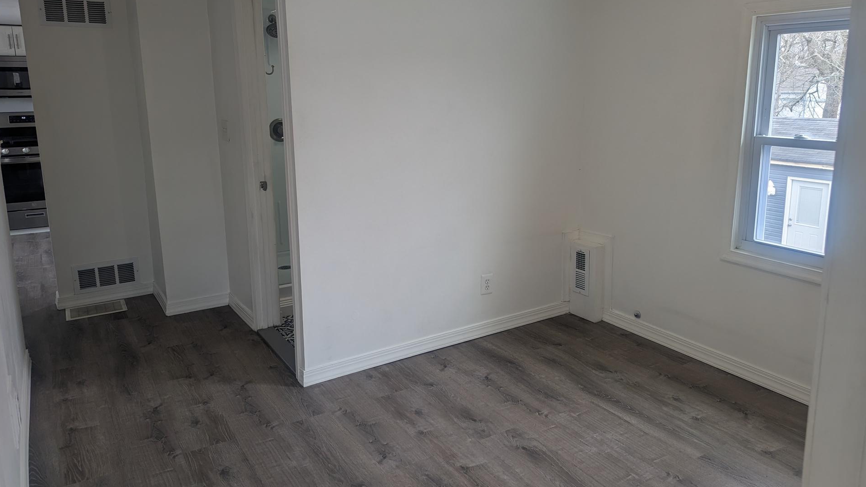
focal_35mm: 28
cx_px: 458
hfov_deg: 67.9
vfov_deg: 41.4
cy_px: 213
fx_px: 643
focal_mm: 6.81
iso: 40
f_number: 1.85
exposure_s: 1/74.4
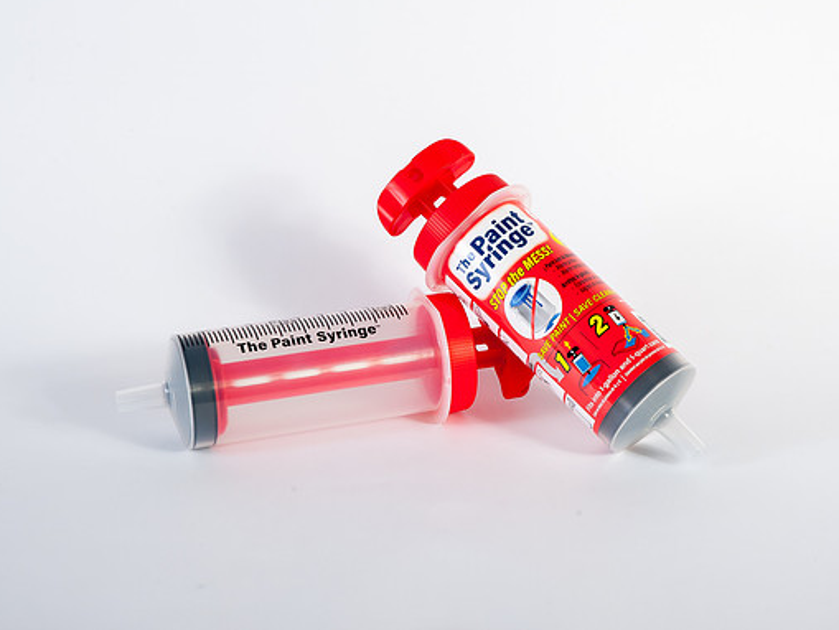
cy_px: 300
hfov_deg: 24.1
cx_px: 476
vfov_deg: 18.2
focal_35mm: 81
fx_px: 1964
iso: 400
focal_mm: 65
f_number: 14
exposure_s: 1/160
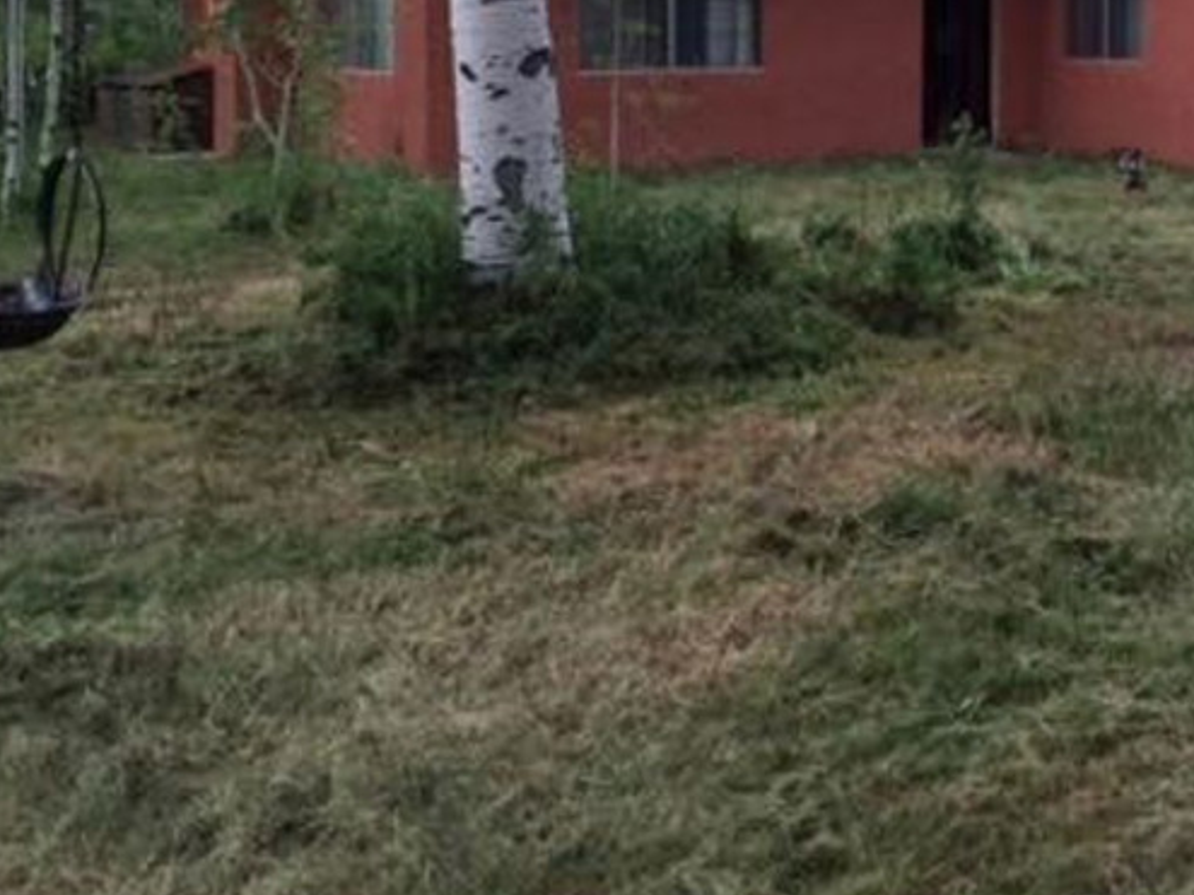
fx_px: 2069
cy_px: 24
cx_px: 919
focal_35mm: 60
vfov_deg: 23.5
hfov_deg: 31.5
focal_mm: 4.15
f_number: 2.2
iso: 32
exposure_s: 1/204
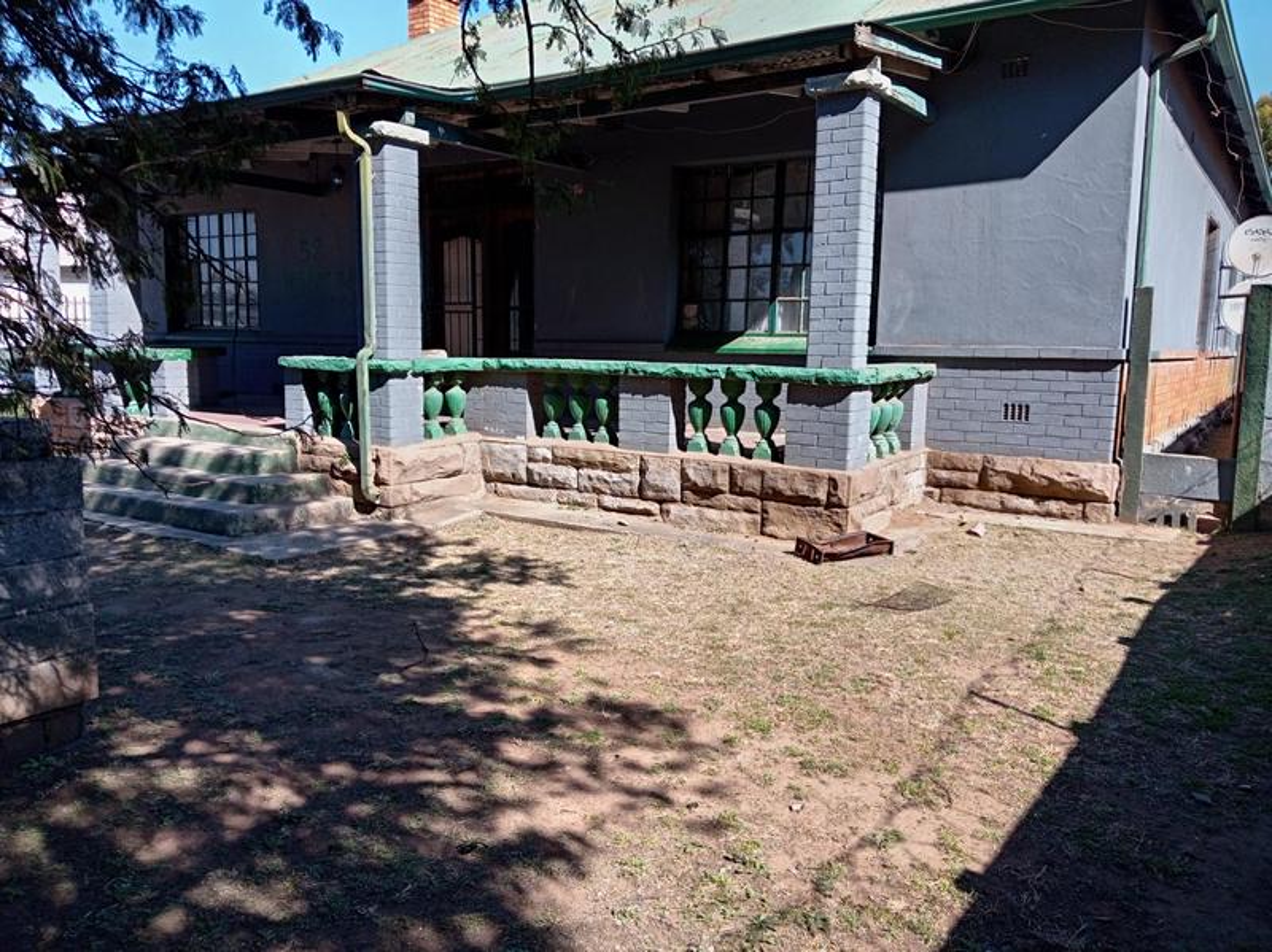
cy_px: 476
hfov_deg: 65.4
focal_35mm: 27
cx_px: 636
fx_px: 992
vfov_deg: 51.3
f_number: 1.8
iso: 100
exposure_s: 1/256
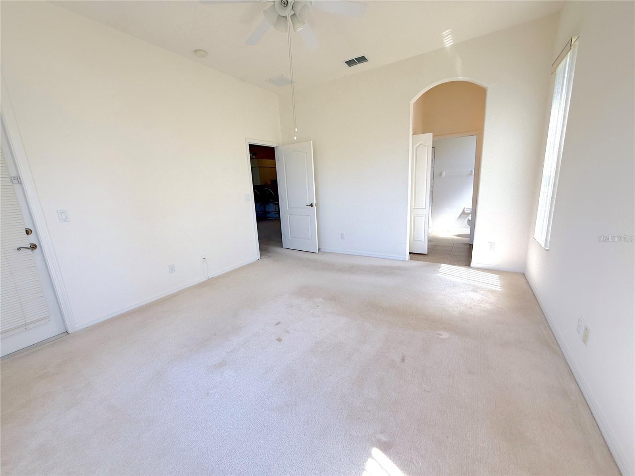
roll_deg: +3.1
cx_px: 318
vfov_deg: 85.7
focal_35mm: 14
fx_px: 257
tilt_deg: -13.3
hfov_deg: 102.1
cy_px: 238
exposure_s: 1/234
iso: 64
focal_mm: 2.22
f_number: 2.2
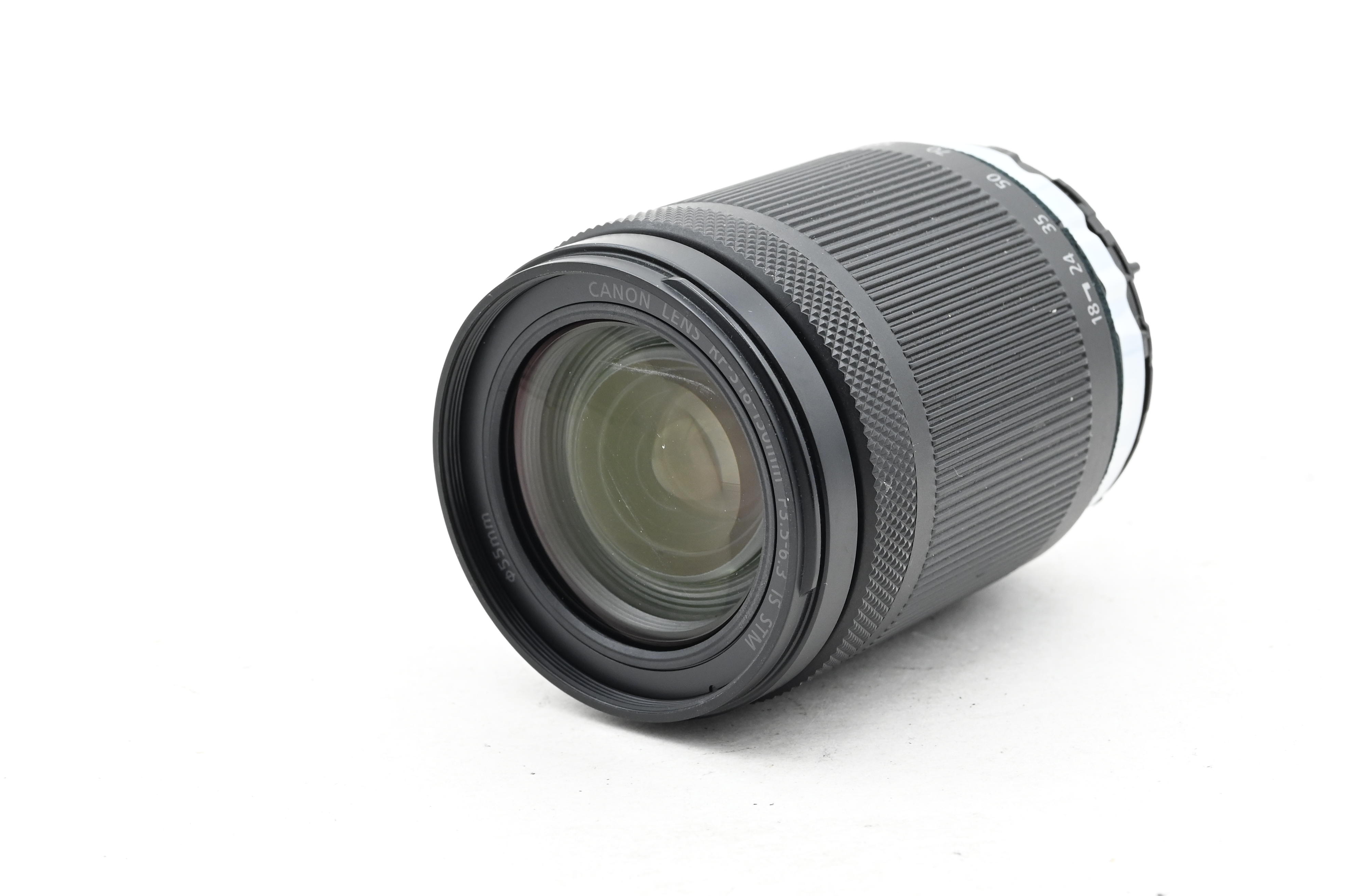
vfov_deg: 18.2
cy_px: 448
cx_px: 672
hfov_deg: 27.0
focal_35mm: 75
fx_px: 2802
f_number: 13
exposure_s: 1/125
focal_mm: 50
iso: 1250
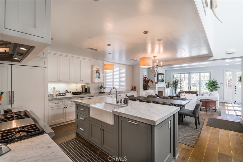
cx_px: 122
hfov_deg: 96.8
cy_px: 81
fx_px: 108
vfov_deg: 73.7
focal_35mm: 16
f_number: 8
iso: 320
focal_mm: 16
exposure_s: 1/60
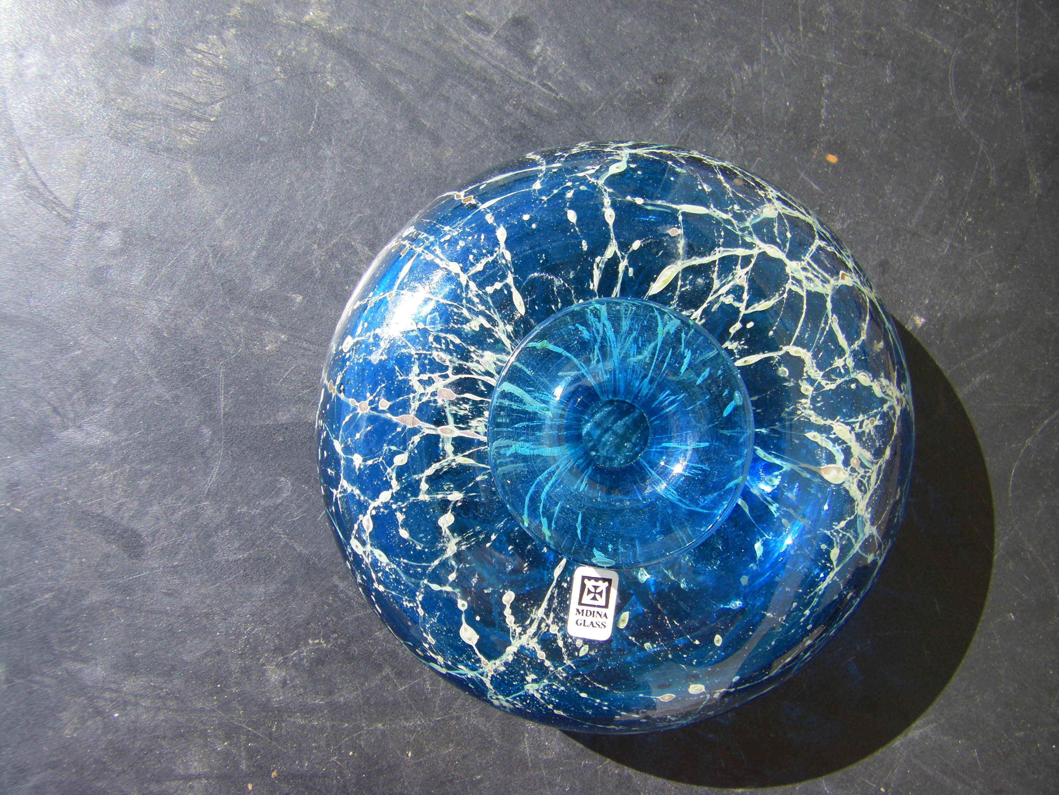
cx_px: 530
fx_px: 1163
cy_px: 398
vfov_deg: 37.7
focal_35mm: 38
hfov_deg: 49.0
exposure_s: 1/320
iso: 64
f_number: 3.5
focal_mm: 6.3
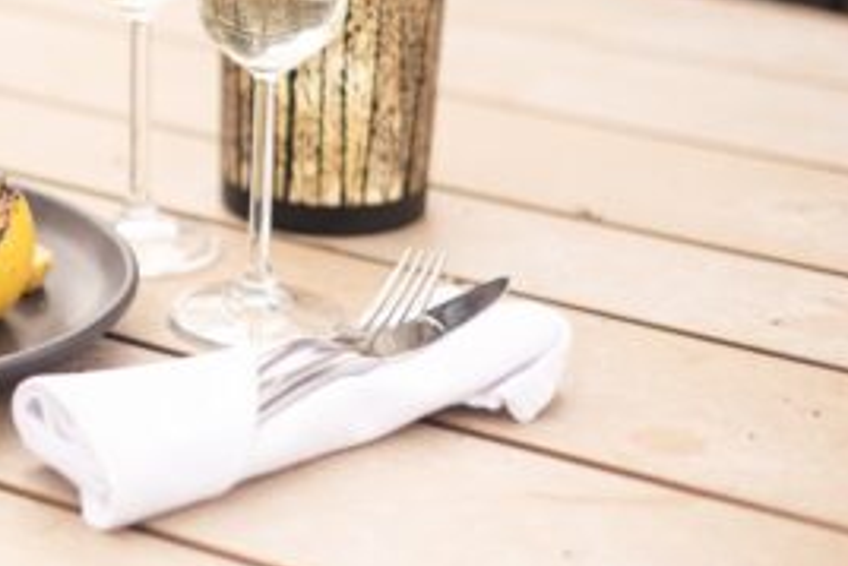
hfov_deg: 17.8
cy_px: 44
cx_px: -19
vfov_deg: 12.1
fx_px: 2640
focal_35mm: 112
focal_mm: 50
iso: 100
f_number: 2
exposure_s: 1/2500
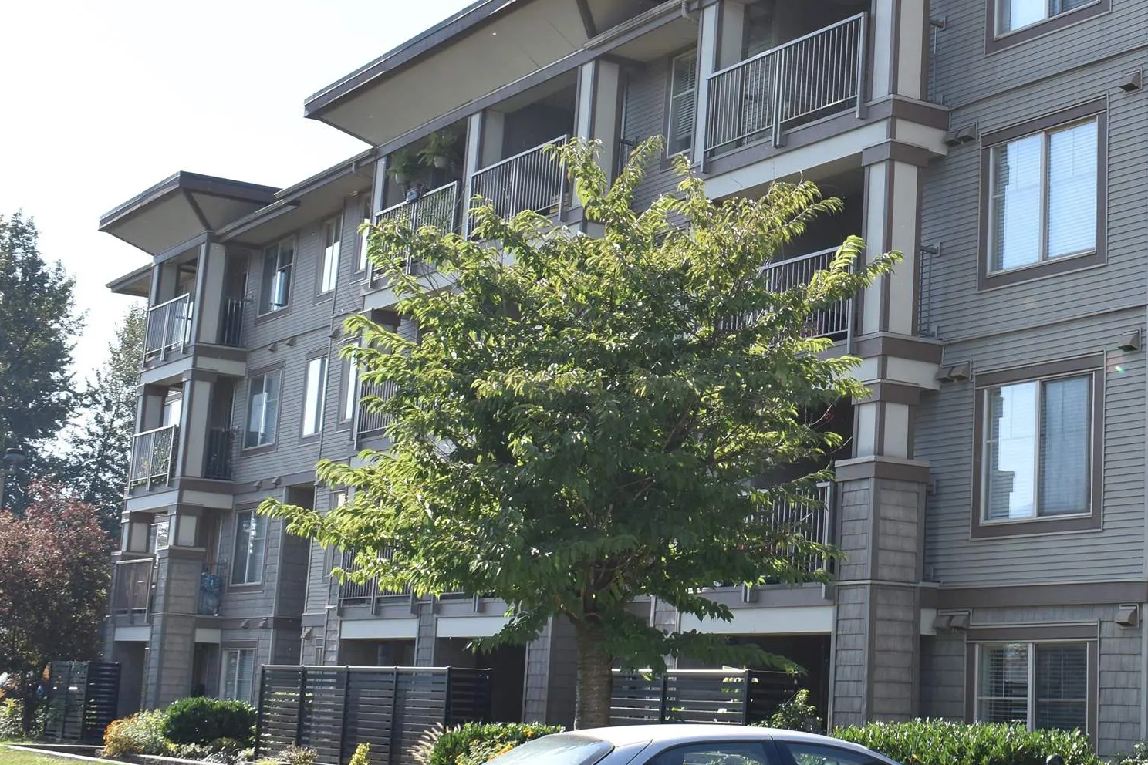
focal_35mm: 65
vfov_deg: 20.8
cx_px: 922
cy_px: 228
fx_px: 2074
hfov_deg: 30.2
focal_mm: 21
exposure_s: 1/250
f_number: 8
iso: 160
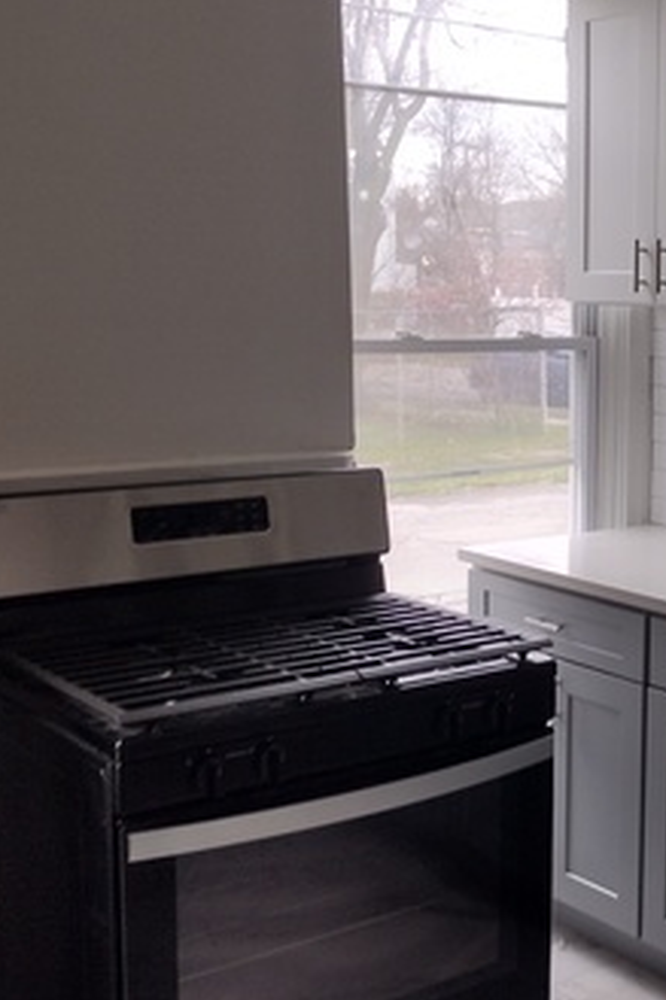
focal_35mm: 57
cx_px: 693
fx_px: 1583
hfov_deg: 22.7
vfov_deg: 35.1
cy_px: 512
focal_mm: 4.71
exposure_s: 1/120
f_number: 1.7
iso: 164
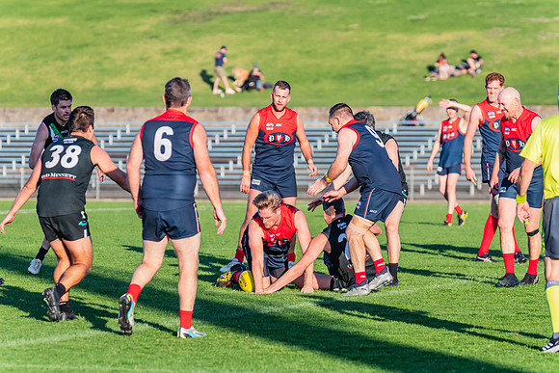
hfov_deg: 7.6
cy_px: 186
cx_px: 280
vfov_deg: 5.1
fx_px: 4193
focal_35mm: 270
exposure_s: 1/1600
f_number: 7.1
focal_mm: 270
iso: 800
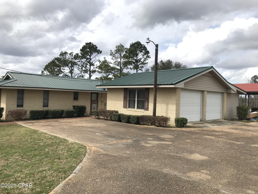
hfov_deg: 63.4
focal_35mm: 28
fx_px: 209
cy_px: 97
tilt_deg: -1.6
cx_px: 129
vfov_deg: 49.7
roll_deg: -1.4
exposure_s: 1/2083
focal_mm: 3.99
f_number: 1.8
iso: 20
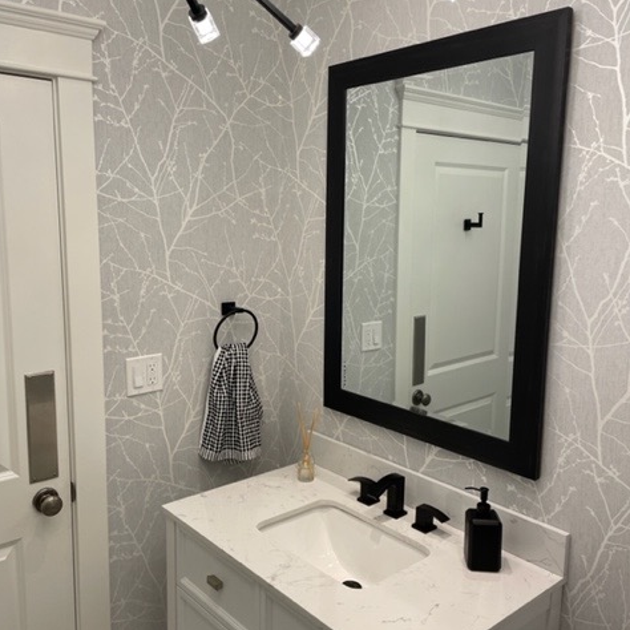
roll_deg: -0.4
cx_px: 312
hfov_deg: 52.5
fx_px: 638
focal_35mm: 31
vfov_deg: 52.5
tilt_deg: -8.6
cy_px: 316
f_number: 1.6
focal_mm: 4.2
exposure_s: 1/60
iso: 64
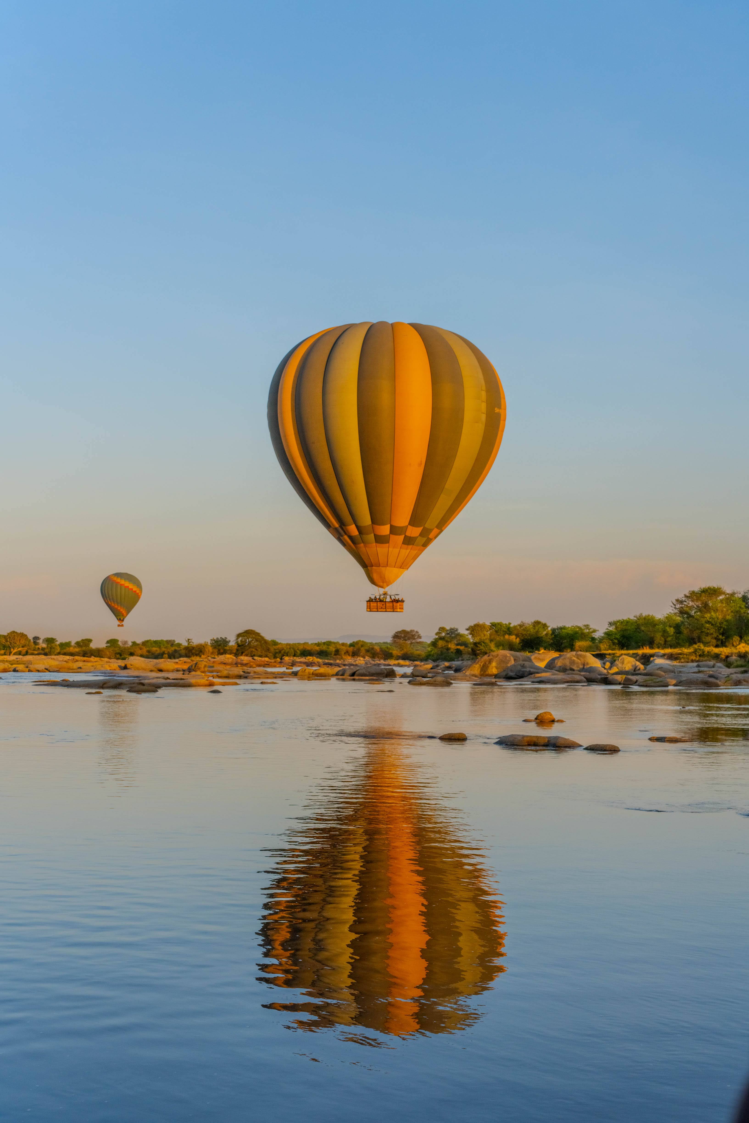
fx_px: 1654
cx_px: 374
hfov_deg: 25.5
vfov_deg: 37.5
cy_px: 562
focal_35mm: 53
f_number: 5
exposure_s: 1/1600
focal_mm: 53
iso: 800
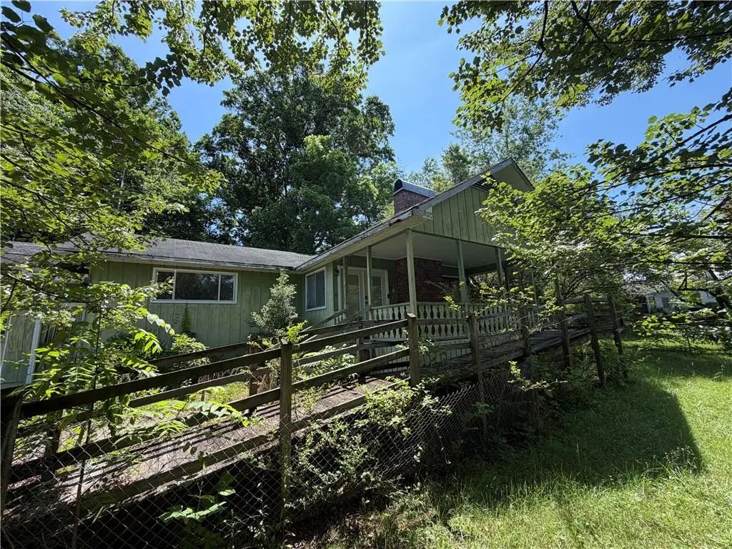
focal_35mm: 14
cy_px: 274
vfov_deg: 85.7
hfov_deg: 102.1
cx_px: 366
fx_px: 296
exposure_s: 1/502
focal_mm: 2.22
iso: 50
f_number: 2.2
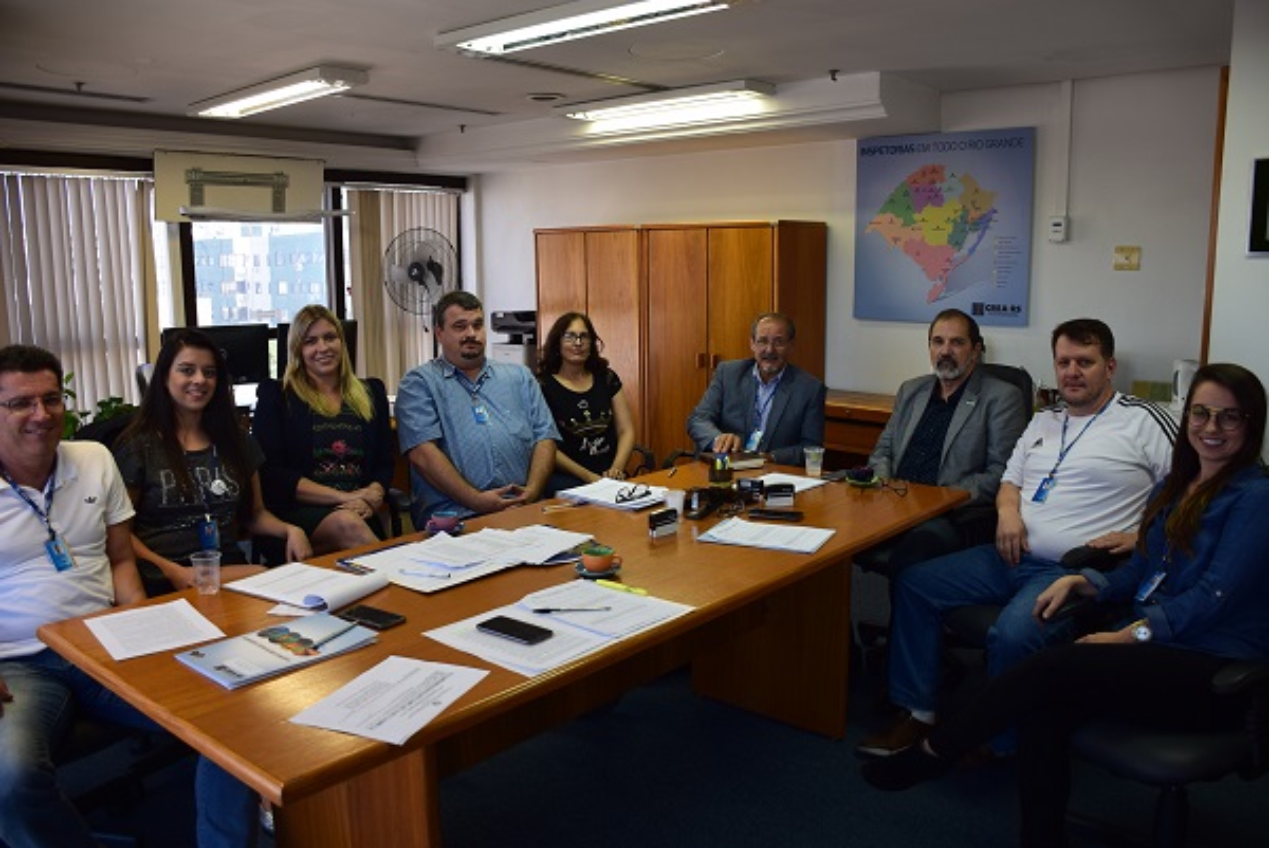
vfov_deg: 48.0
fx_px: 952
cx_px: 634
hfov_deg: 67.3
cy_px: 424
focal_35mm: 27
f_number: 3.5
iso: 200
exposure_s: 1/50
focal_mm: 18
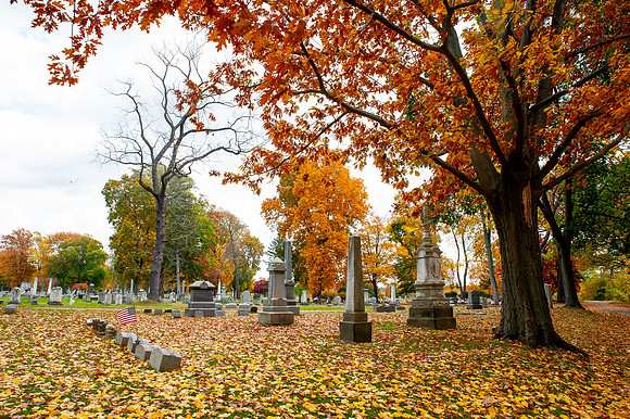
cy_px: 210
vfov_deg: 52.3
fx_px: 427
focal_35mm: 24
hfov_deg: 72.9
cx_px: 315
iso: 400
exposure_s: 1/160
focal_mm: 24
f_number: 10
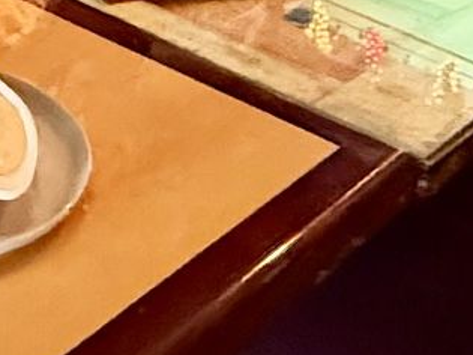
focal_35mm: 91
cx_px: -134
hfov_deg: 19.9
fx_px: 1243
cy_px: -326
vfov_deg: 14.0
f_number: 2.2
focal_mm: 2.22
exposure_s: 1/40
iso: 1000
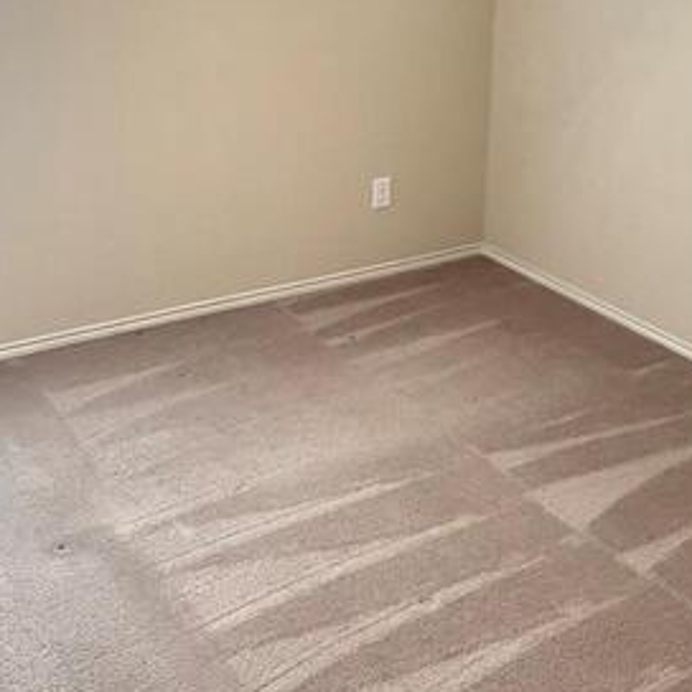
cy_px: 112
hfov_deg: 31.6
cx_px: 318
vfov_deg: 30.6
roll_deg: -0.3
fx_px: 1221
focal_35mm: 54
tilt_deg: -14.4
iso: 100
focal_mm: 5.7
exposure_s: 1/60
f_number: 1.5
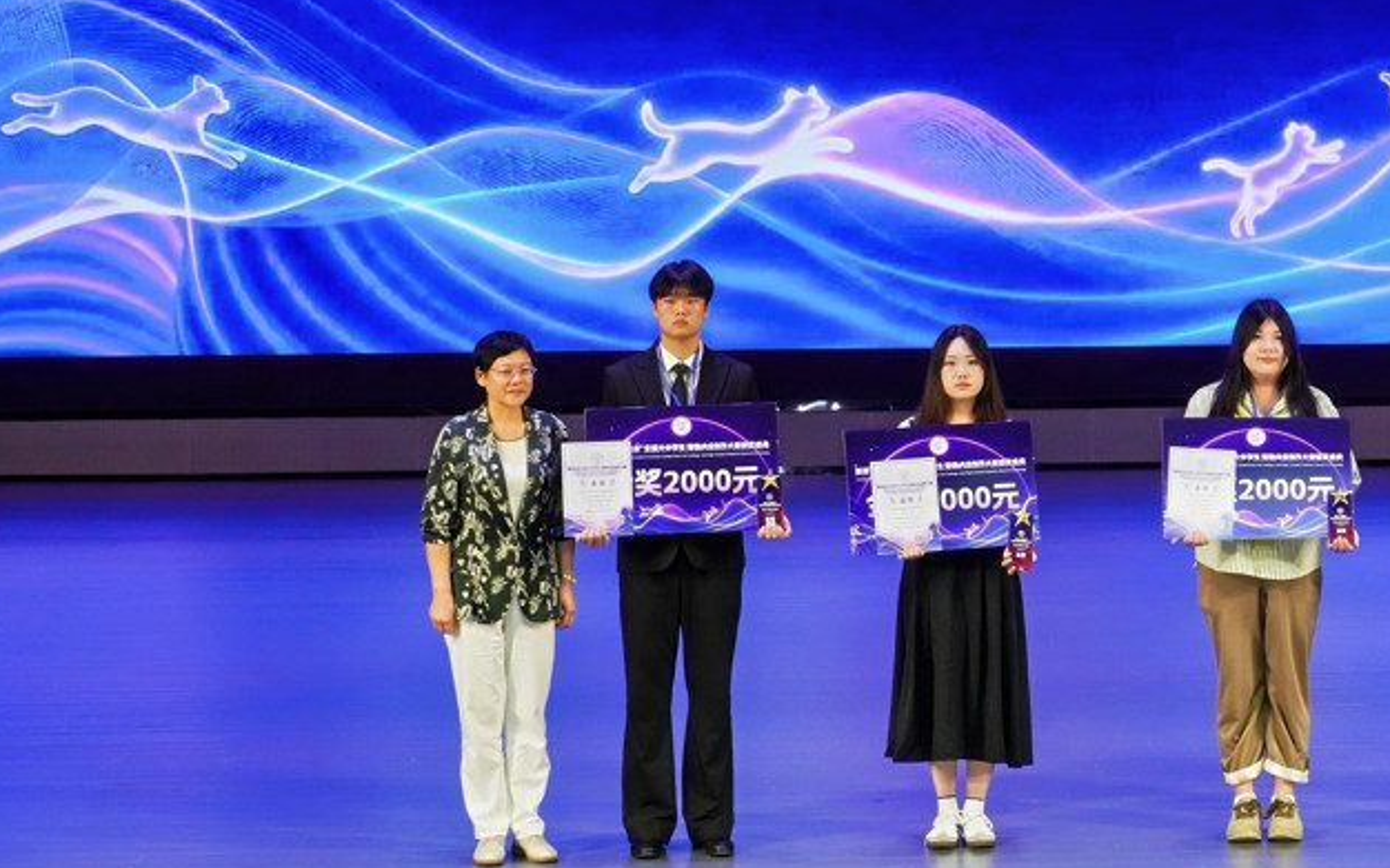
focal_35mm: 135
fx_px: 5113
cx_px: 1237
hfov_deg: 15.3
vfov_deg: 9.7
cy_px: 48
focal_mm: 46
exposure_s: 1/125
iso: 320
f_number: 5
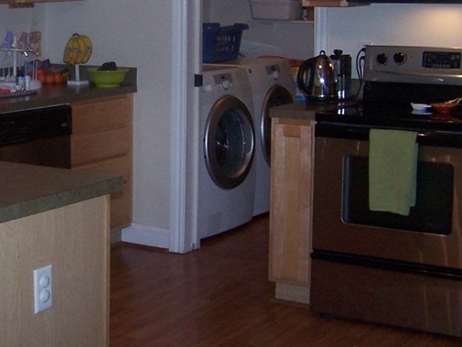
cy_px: 93
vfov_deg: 19.0
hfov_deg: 24.6
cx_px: 46
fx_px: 1028
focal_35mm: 77
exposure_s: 1/60
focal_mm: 6.3
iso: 140
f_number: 2.8
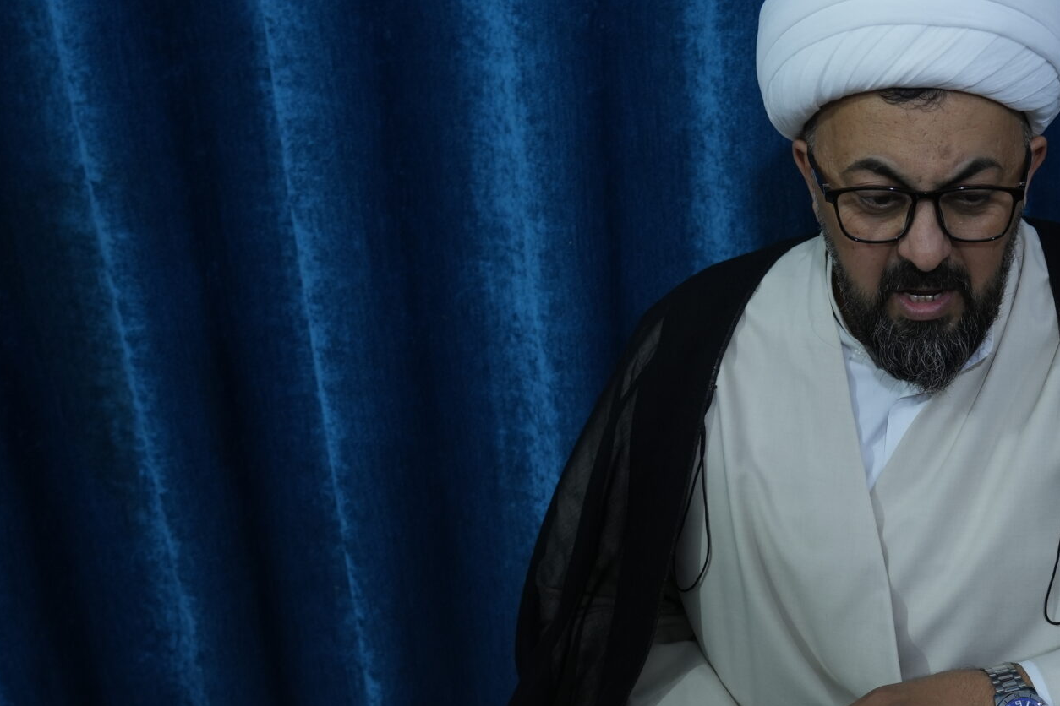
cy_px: 477
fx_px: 1443
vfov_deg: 27.3
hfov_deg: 37.5
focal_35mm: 49
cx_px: 968
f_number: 4
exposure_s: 1/100
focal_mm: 24
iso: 640
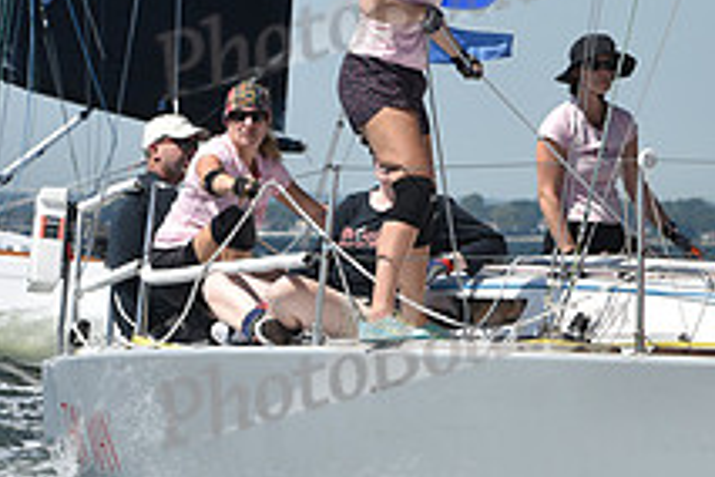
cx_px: 806
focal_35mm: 305
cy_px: 139
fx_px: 6057
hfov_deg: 6.7
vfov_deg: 4.5
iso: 250
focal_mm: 112
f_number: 8
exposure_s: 1/1250
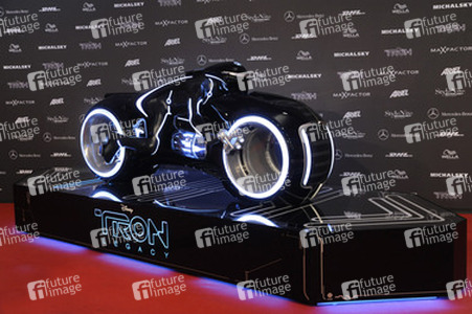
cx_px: 236
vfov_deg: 28.0
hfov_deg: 41.1
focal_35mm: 48
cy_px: 157
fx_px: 629
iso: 2500
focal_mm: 48
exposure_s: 1/80
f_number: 5.6
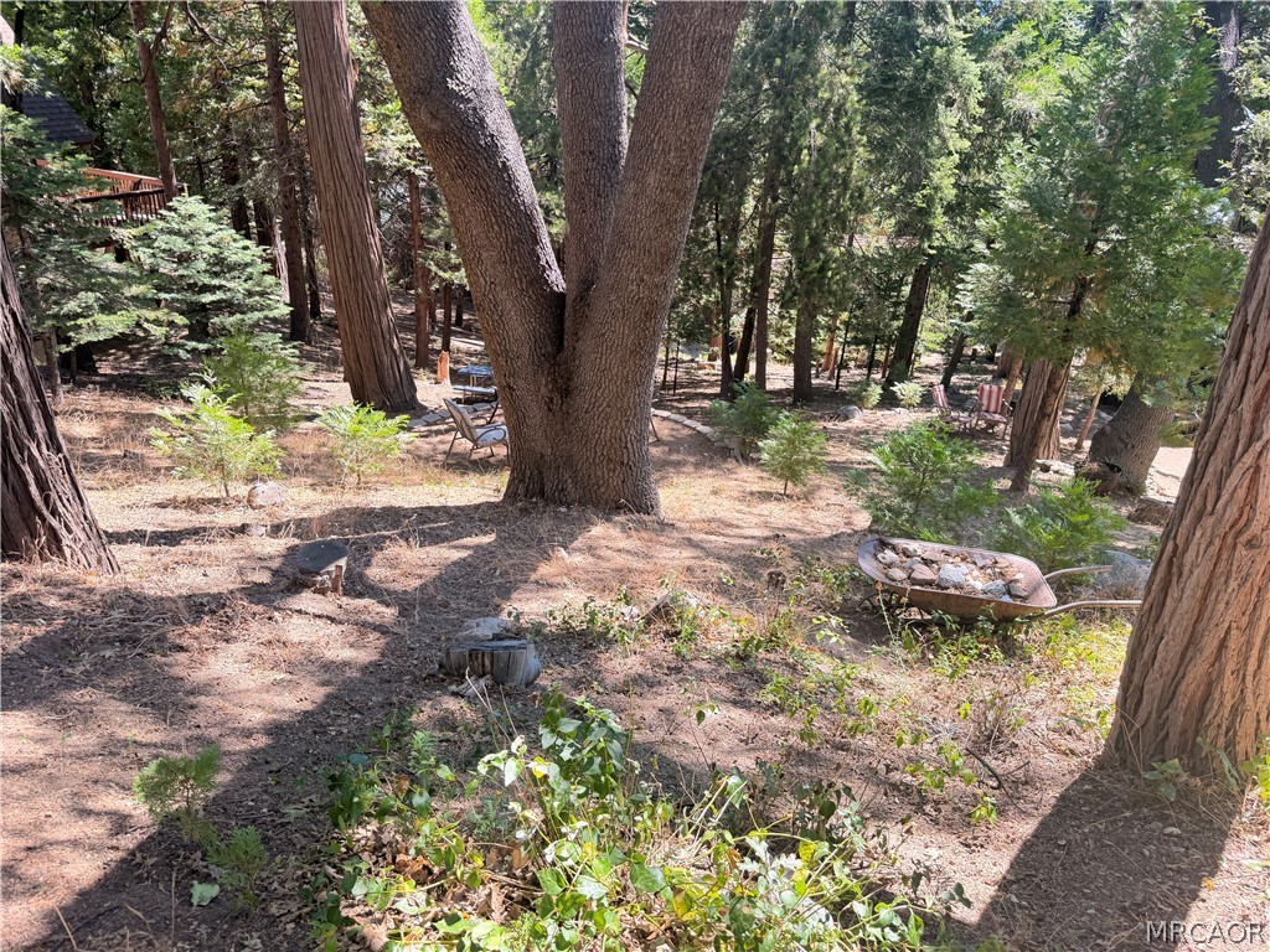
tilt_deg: -26.8
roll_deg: -3.5
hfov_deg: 71.6
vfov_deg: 56.8
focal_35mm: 24
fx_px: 881
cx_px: 635
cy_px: 476
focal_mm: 6.76
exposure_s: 1/365
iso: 100
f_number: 1.78
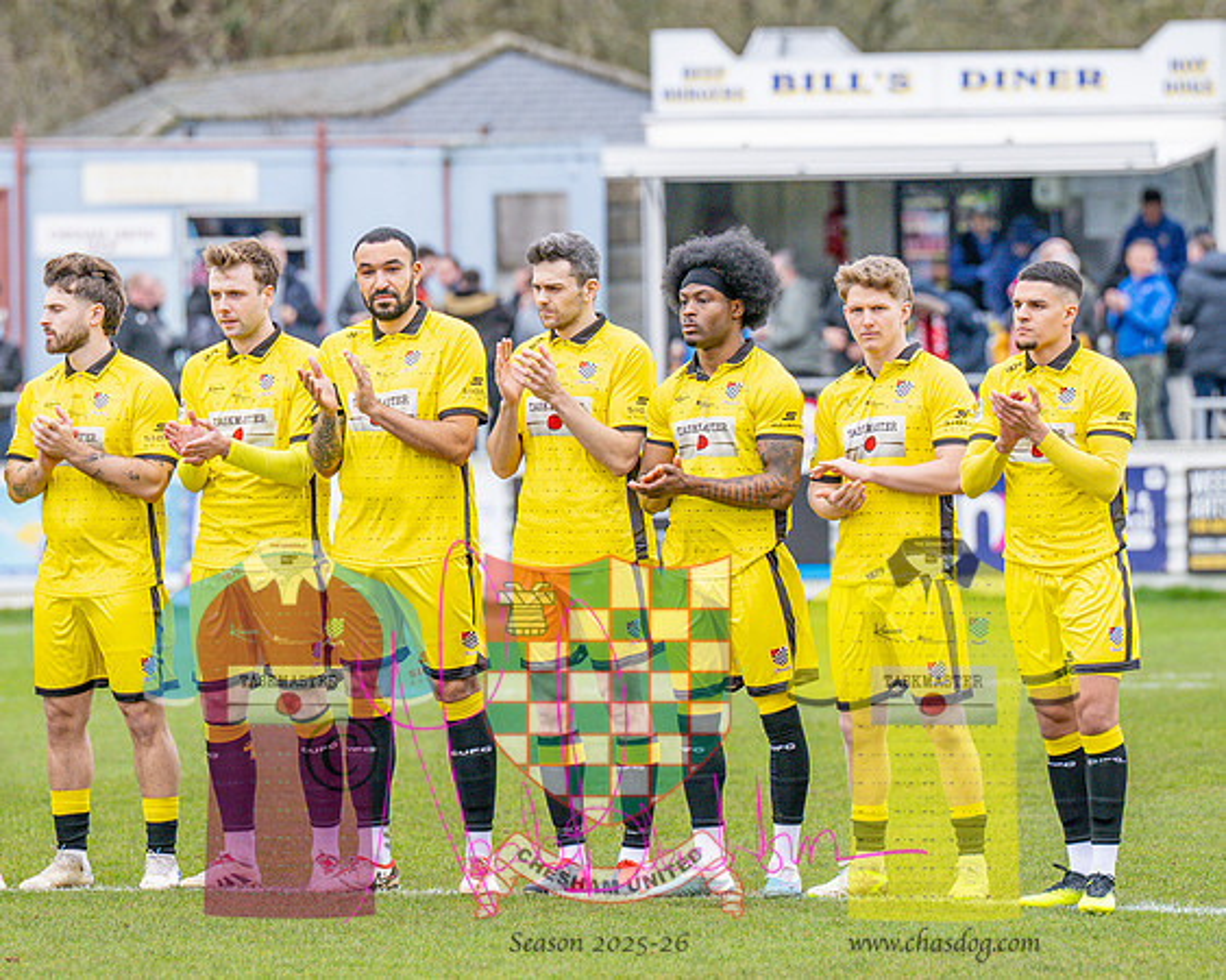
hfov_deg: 5.5
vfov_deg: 4.4
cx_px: 583
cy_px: 485
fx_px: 12783
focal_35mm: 352
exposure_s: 1/640
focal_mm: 200
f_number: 4
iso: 400
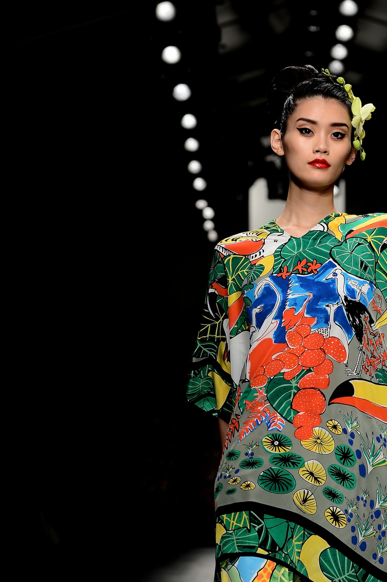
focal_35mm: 119
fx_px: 1921
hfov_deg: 11.4
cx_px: 328
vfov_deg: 17.0
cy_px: 486
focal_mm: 70
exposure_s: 1/400
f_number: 4
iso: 200
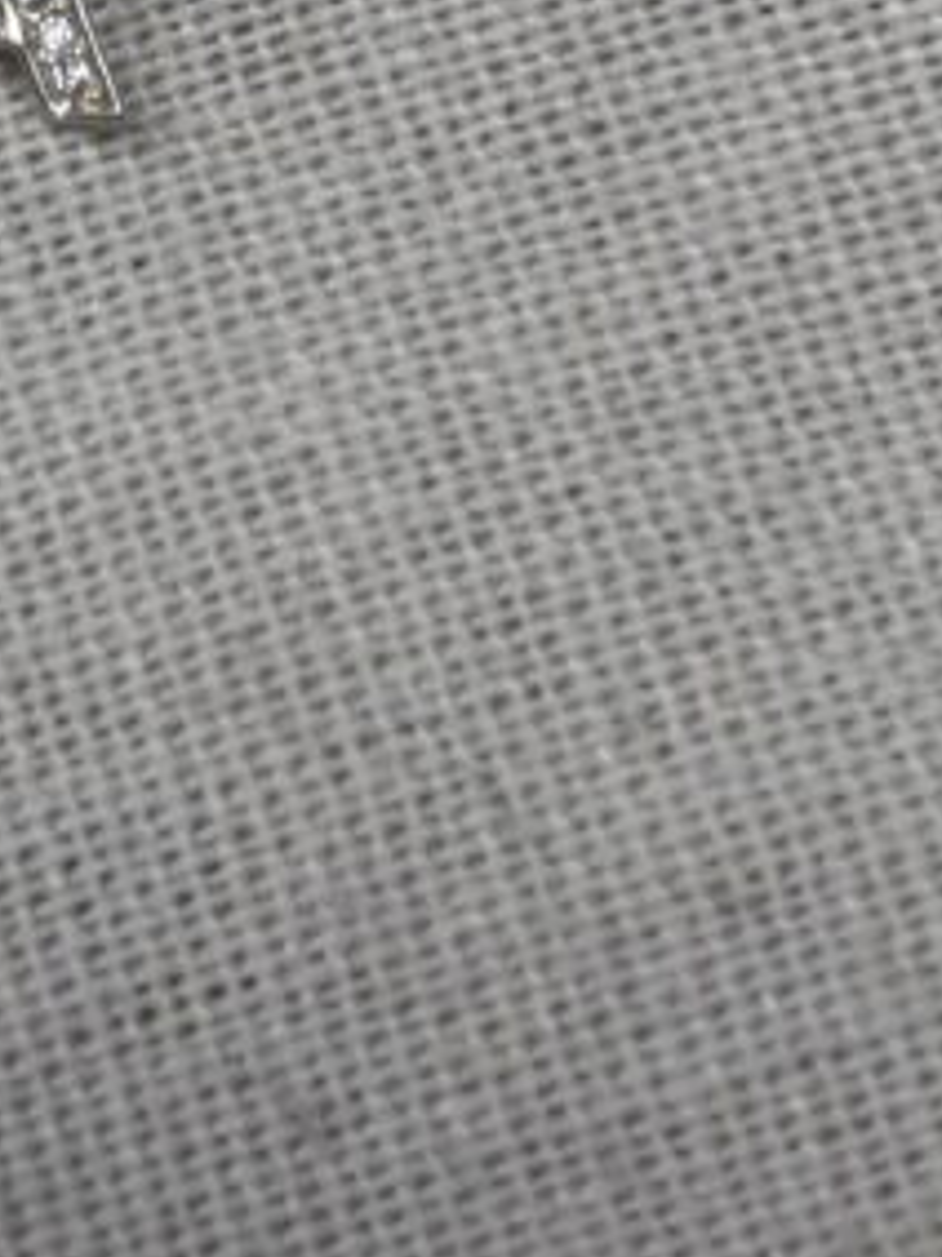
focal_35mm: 147
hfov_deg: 10.0
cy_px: -484
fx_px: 5338
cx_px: -89
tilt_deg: -78.3
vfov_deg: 12.9
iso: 32
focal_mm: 5.96
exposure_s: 1/173
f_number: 1.6
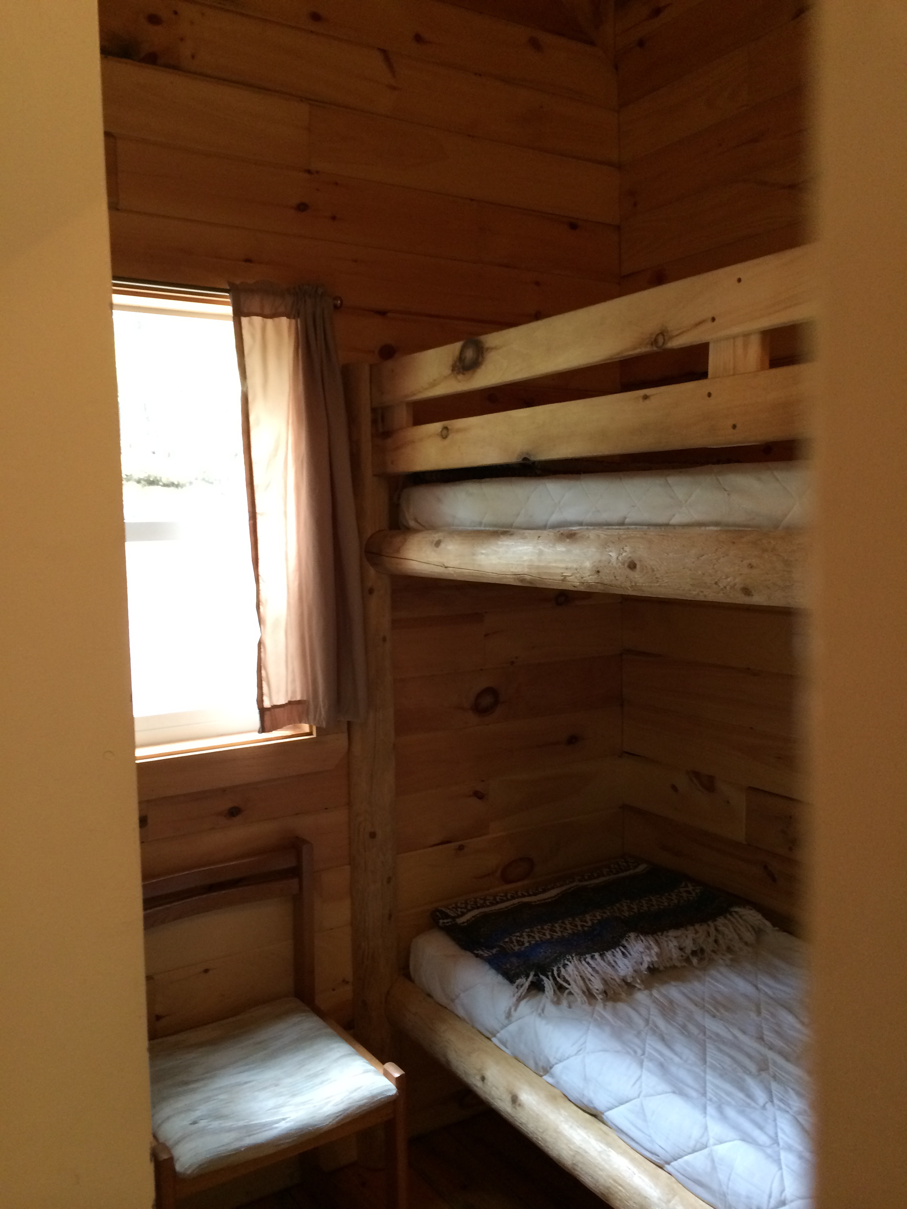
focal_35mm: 30
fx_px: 1048
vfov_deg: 60.0
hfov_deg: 46.8
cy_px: 604
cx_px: 454
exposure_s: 1/30
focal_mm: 4.12
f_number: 2.2
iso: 160
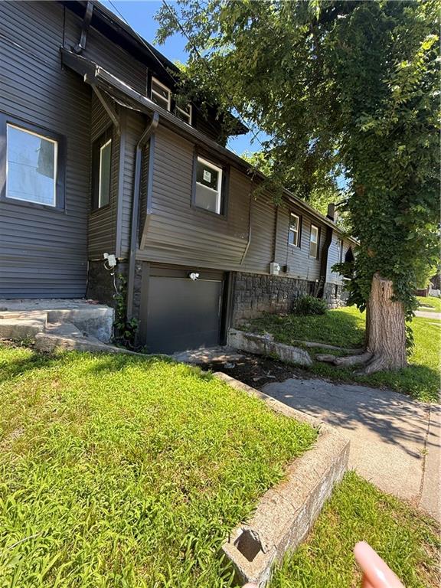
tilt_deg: -0.6
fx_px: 238
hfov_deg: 85.7
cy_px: 294
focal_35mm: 14
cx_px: 220
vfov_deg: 102.1
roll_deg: -4.7
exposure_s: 1/254
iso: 64
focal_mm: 2.22
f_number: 2.2
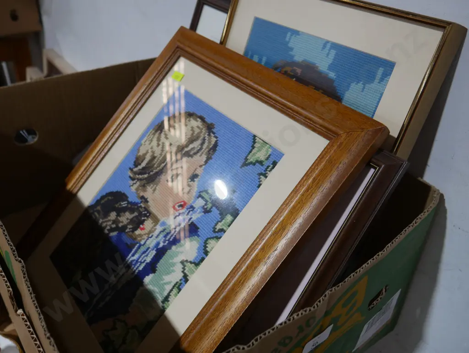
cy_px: 176
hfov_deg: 56.8
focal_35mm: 32
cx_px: 234
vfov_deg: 44.2
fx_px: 434
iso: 500
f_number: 3.6
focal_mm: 16
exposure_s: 1/60
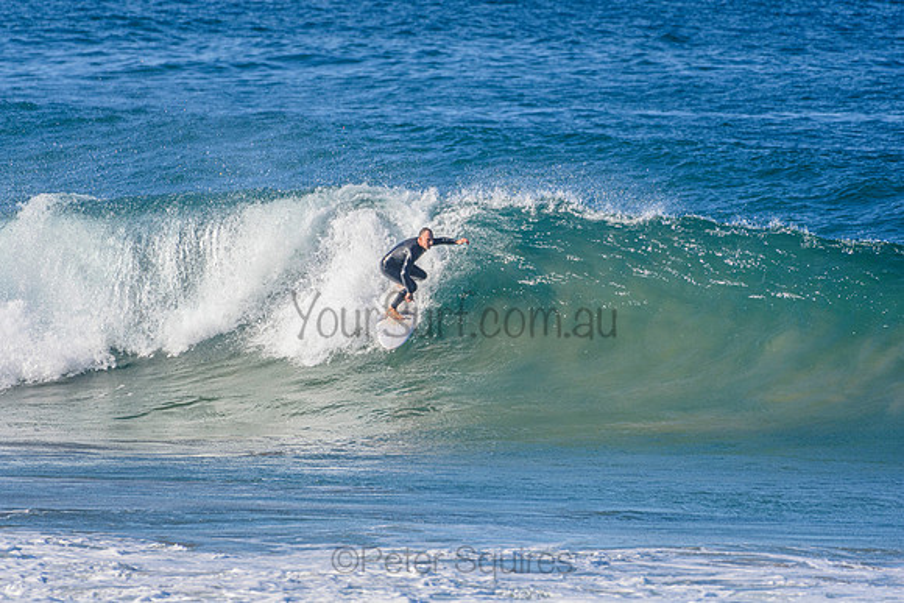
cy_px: 302
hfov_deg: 2.7
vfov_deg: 1.8
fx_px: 18837
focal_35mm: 750
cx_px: 452
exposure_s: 1/2000
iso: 450
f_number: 5.6
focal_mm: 500
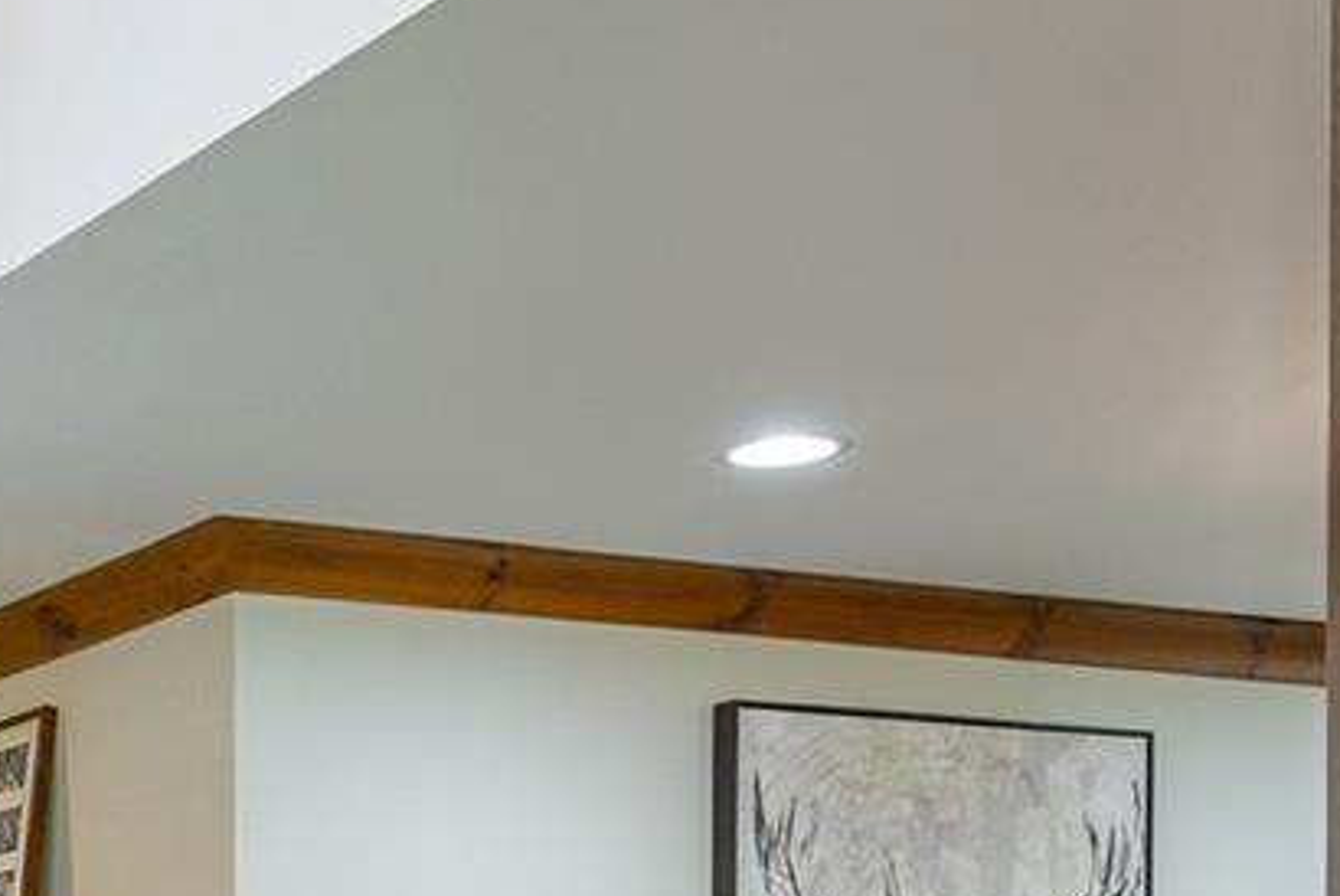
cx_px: -467
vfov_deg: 16.6
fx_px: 2887
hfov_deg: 22.9
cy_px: 1190
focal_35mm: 78
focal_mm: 15.5
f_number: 7.1
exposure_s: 1/15
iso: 320
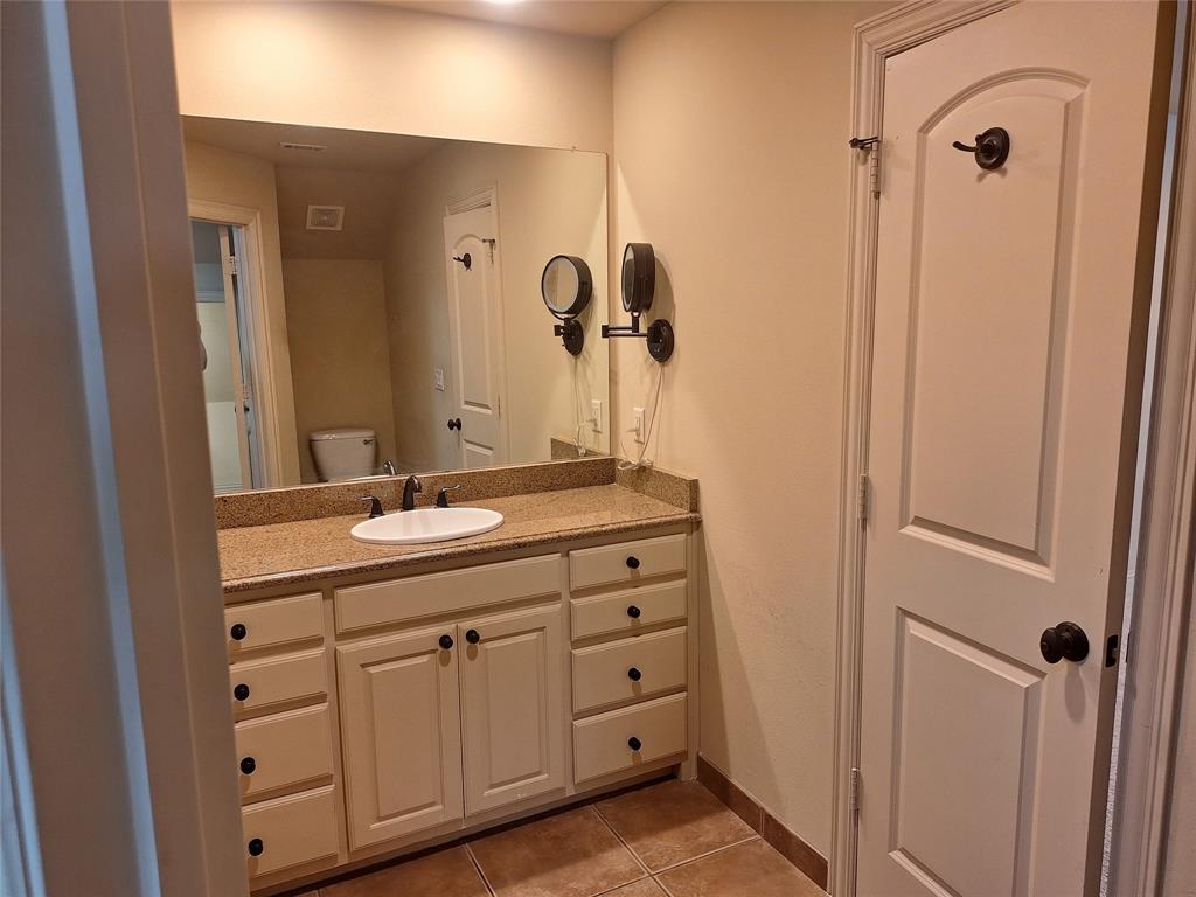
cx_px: 598
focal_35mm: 23
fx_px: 795
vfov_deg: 58.9
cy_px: 448
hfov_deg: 73.9
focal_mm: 5.54
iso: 80
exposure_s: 1/40
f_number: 1.8
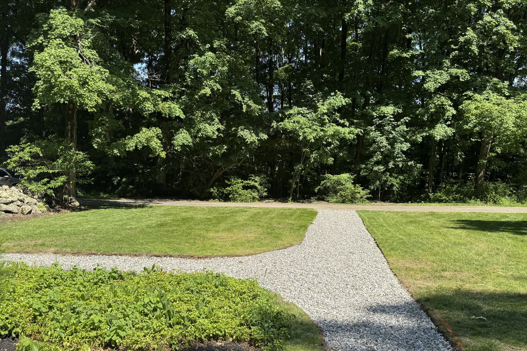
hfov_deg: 63.6
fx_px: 425
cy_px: 210
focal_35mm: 29
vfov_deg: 44.7
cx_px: 244
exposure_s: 1/2174
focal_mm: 6.76
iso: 80
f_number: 1.78
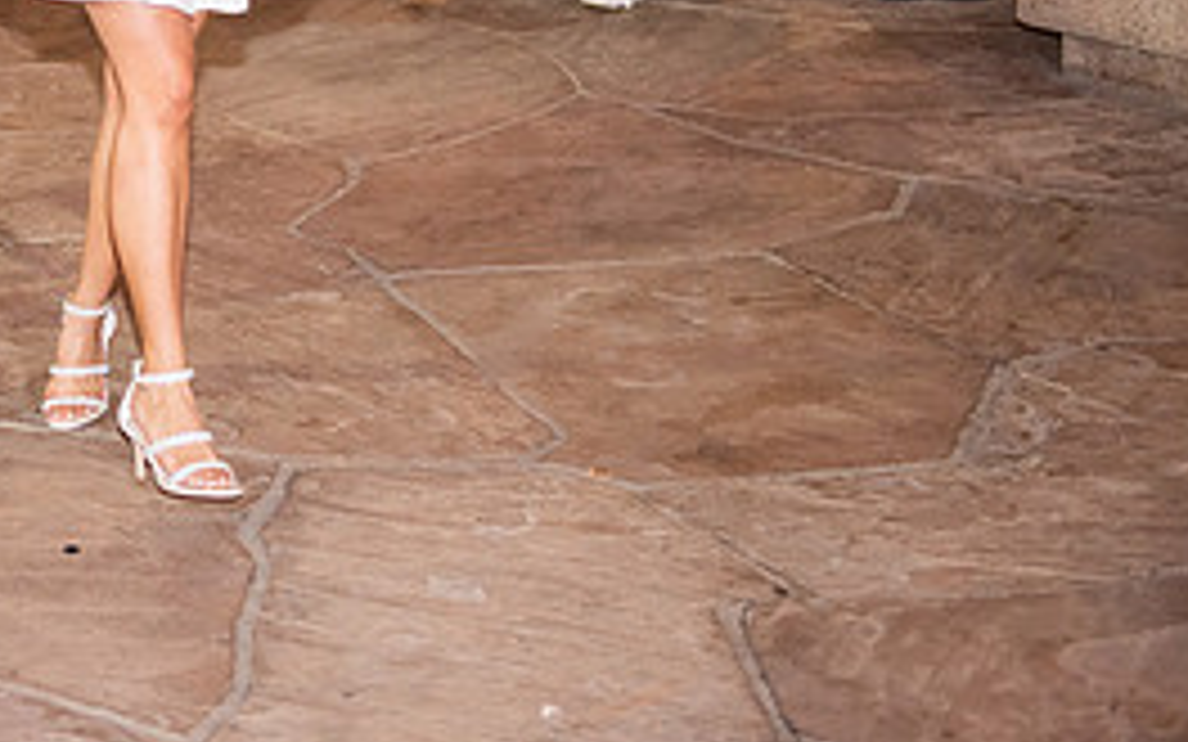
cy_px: -115
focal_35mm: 94
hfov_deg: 21.3
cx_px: -14
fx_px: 3043
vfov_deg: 13.6
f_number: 2.8
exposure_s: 1/125
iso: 1250
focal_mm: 42
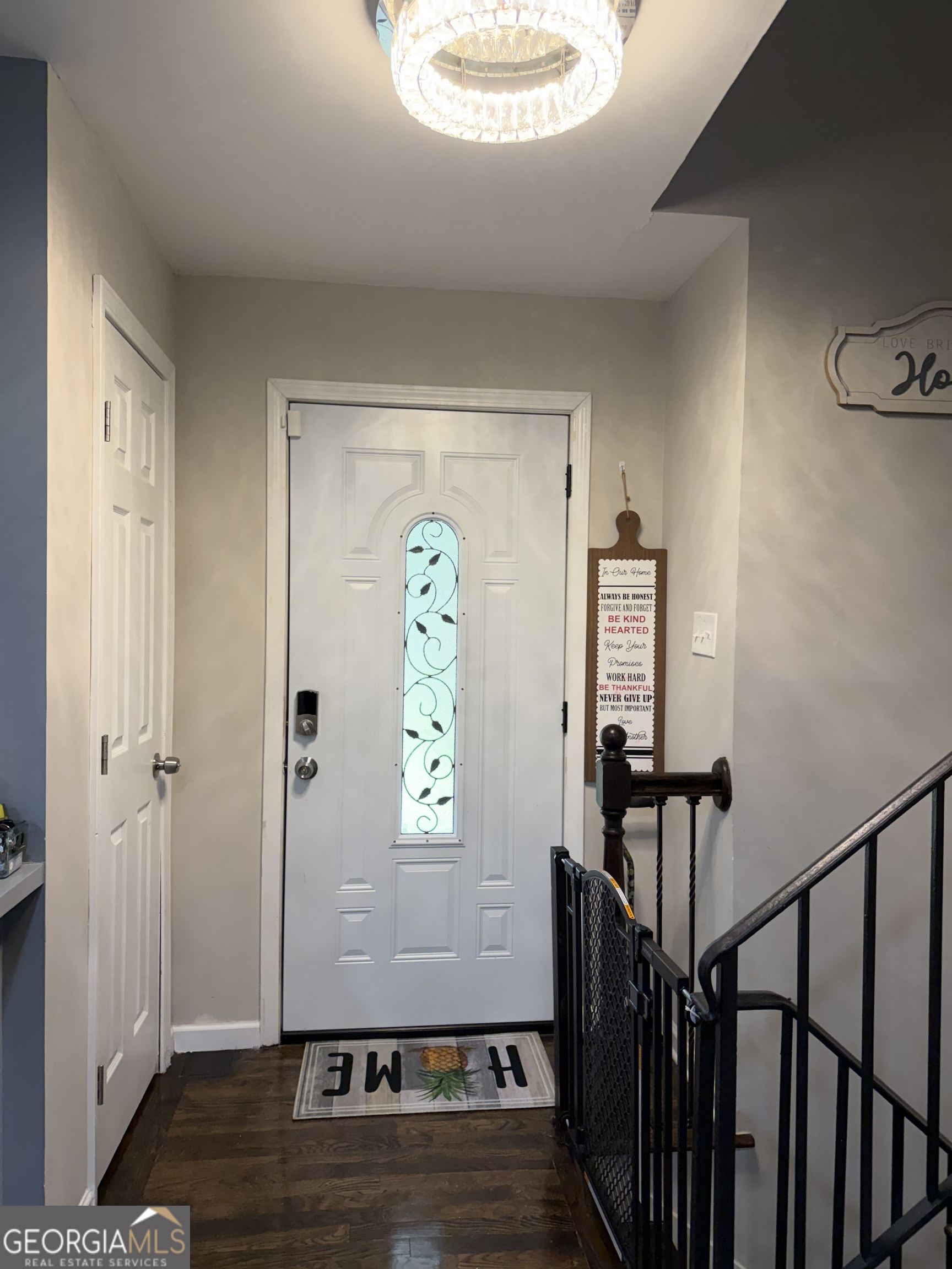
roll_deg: -1.1
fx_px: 880
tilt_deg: +0.1
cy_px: 634
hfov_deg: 56.8
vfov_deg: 71.6
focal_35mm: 24
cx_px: 476
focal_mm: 6.76
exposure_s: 1/120
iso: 250
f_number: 1.78
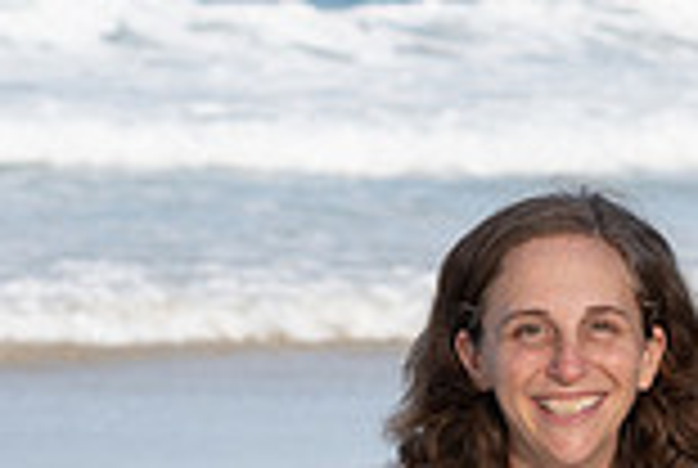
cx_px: 937
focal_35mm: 366
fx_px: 7110
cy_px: 727
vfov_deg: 3.8
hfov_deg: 5.6
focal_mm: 98
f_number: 7.1
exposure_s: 1/250
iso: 160
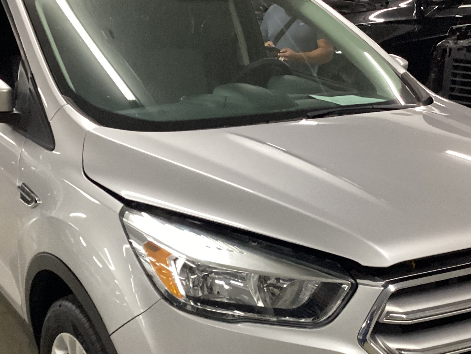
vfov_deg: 26.3
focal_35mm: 55
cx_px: 247
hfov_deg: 34.9
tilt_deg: -21.9
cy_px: 248
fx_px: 748
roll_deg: -0.2
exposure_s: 1/60
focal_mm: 3.3
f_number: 2.4
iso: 250
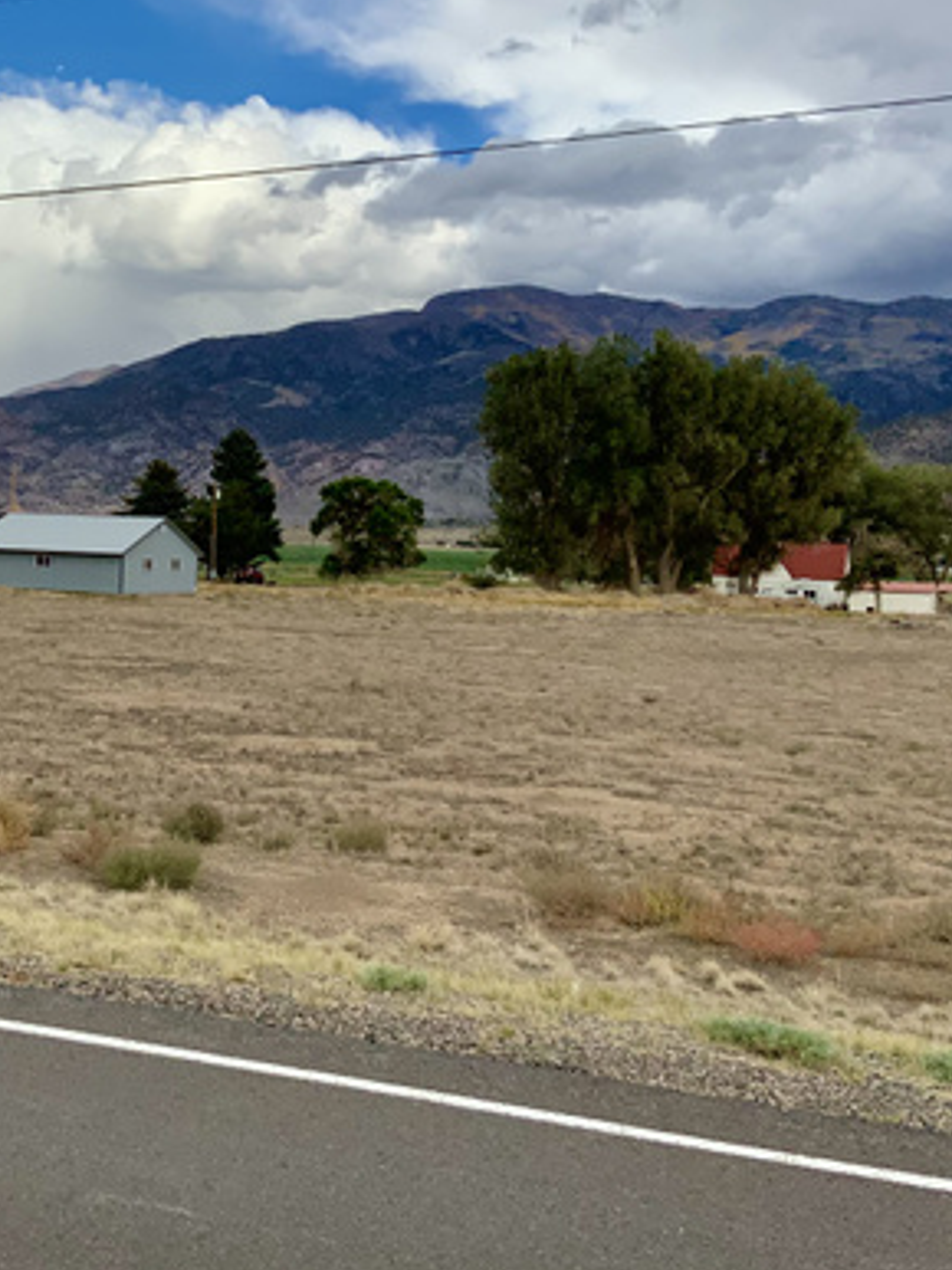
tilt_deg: -0.6
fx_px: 1761
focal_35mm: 48
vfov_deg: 39.5
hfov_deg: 30.0
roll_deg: -1.5
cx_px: 295
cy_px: 499
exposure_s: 1/2320
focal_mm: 3
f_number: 1.8
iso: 20
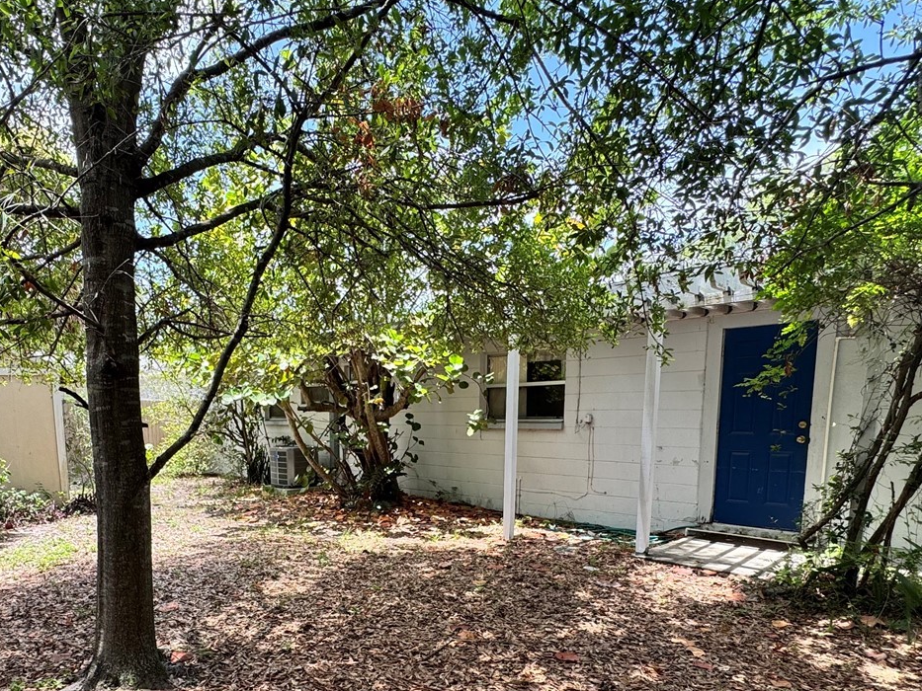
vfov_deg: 54.7
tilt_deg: -9.2
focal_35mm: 24
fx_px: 639
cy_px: 499
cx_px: 345
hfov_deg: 70.4
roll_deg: +0.1
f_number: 2.2
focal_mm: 2.22
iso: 40
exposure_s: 1/278
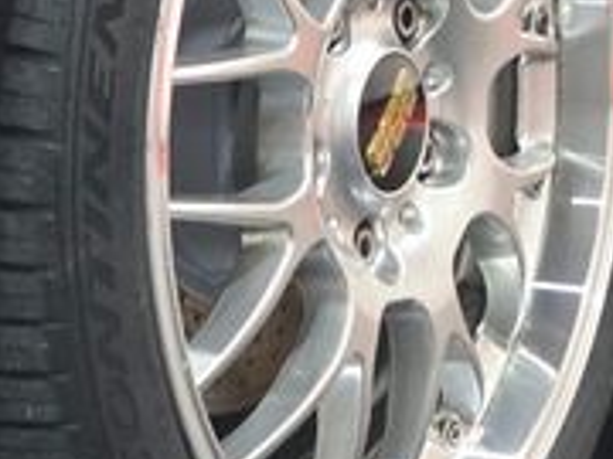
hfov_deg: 8.0
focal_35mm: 246
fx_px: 4356
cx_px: 593
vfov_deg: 6.0
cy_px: -92
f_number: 2.4
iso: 320
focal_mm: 7.9
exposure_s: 1/40
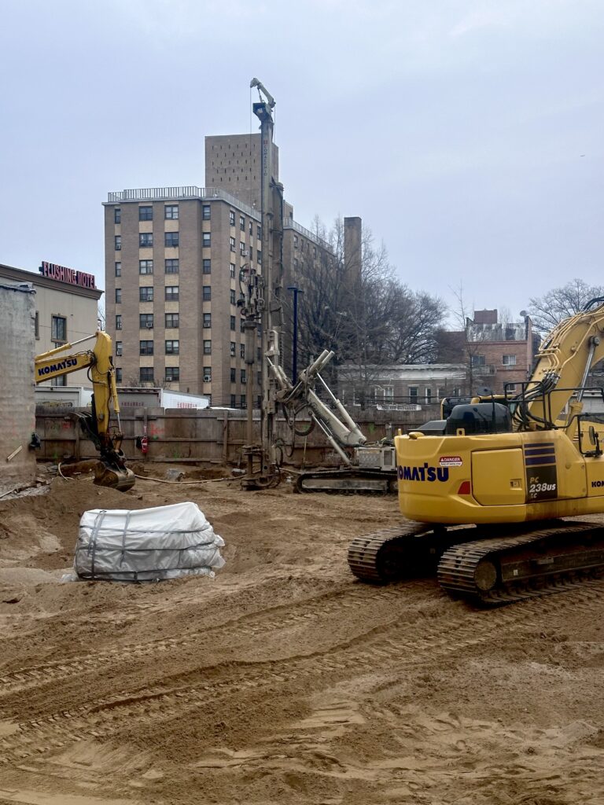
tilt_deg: +0.9
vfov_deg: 39.7
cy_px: 402
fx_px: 1117
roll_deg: -0.3
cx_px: 302
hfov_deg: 30.3
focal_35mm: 48
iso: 64
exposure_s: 1/1639
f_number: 1.78
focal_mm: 6.86
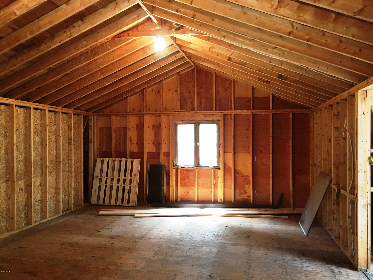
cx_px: 186
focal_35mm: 29
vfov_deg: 48.2
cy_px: 140
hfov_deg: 61.7
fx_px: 312
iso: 64
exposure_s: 1/15
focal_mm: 4.15
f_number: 2.2
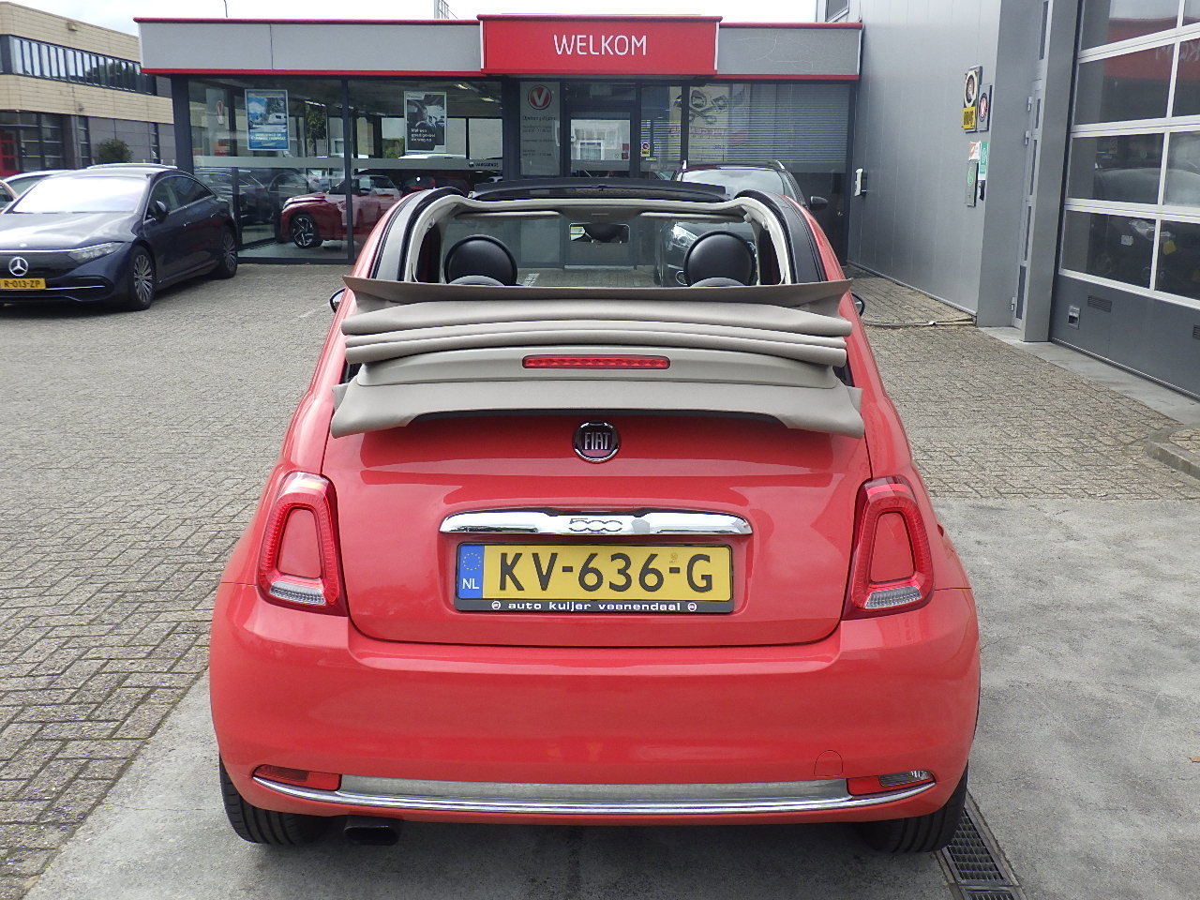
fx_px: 1179
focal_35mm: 34
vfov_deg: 41.8
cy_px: 450
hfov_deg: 54.0
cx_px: 600
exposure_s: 1/200
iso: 125
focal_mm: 6.1
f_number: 4.6
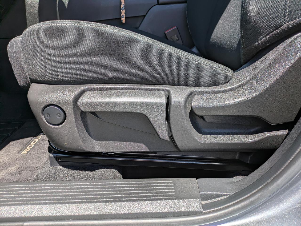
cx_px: 150
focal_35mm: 25
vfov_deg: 54.9
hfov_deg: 69.4
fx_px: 217
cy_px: 113
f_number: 1.89
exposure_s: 1/948
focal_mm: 5.43
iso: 40
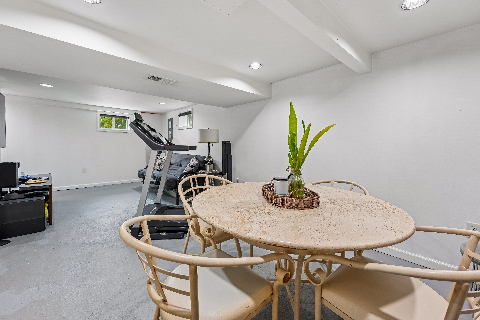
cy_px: 160
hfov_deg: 104.3
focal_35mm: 14
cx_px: 240
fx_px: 187
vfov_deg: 81.2
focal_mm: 14
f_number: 8
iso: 250
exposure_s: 1/8
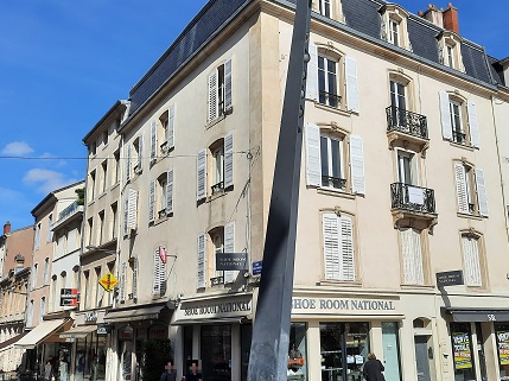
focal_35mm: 35
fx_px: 514
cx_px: 268
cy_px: 203
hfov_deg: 52.6
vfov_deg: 40.6
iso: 32
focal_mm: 4.6
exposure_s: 1/1832
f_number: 2
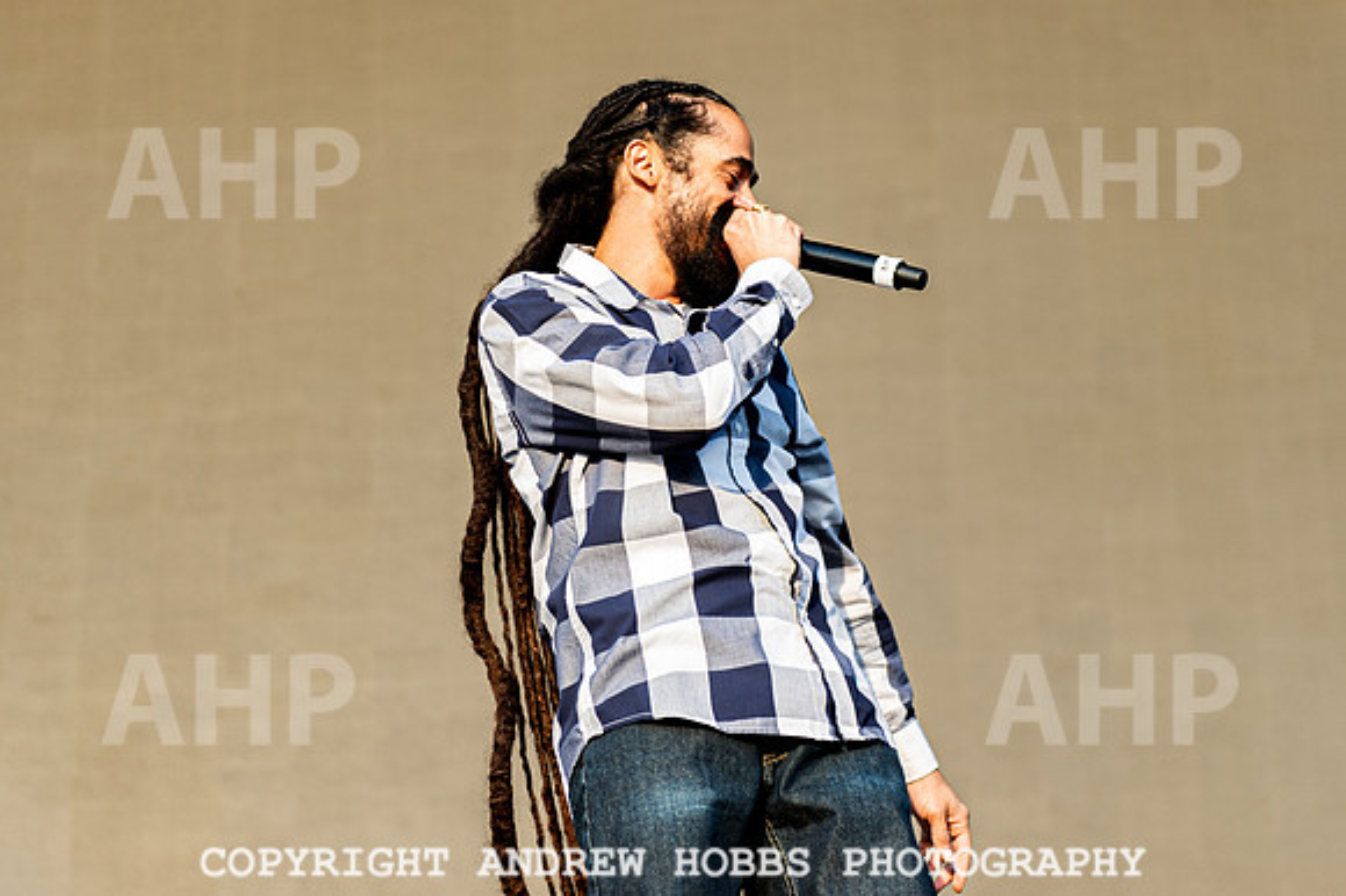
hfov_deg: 18.2
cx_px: 729
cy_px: 175
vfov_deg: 12.1
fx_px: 4208
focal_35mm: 113
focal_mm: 70
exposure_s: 1/800
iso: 320
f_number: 2.8
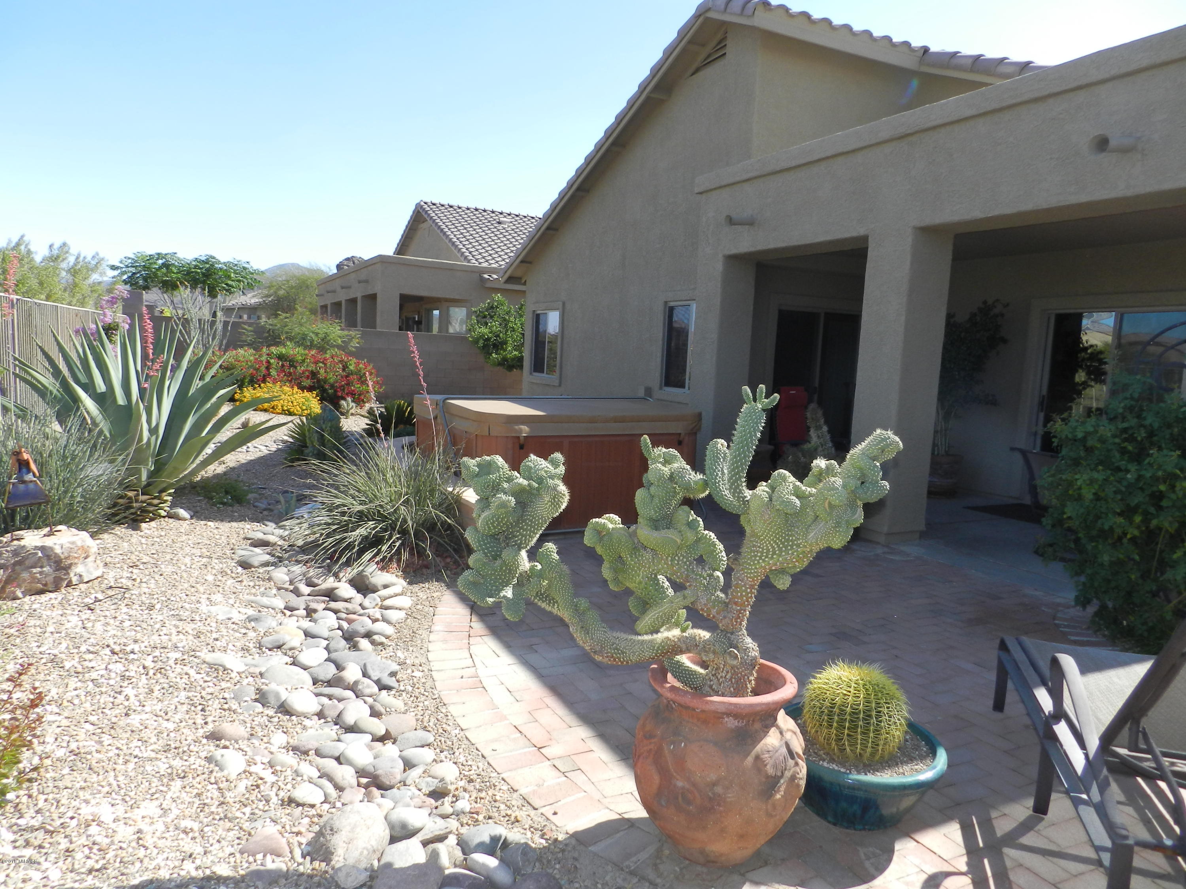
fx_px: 788
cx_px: 593
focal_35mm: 23
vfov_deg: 58.9
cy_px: 444
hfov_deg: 73.9
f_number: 3.4
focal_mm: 4
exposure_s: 1/800
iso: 160
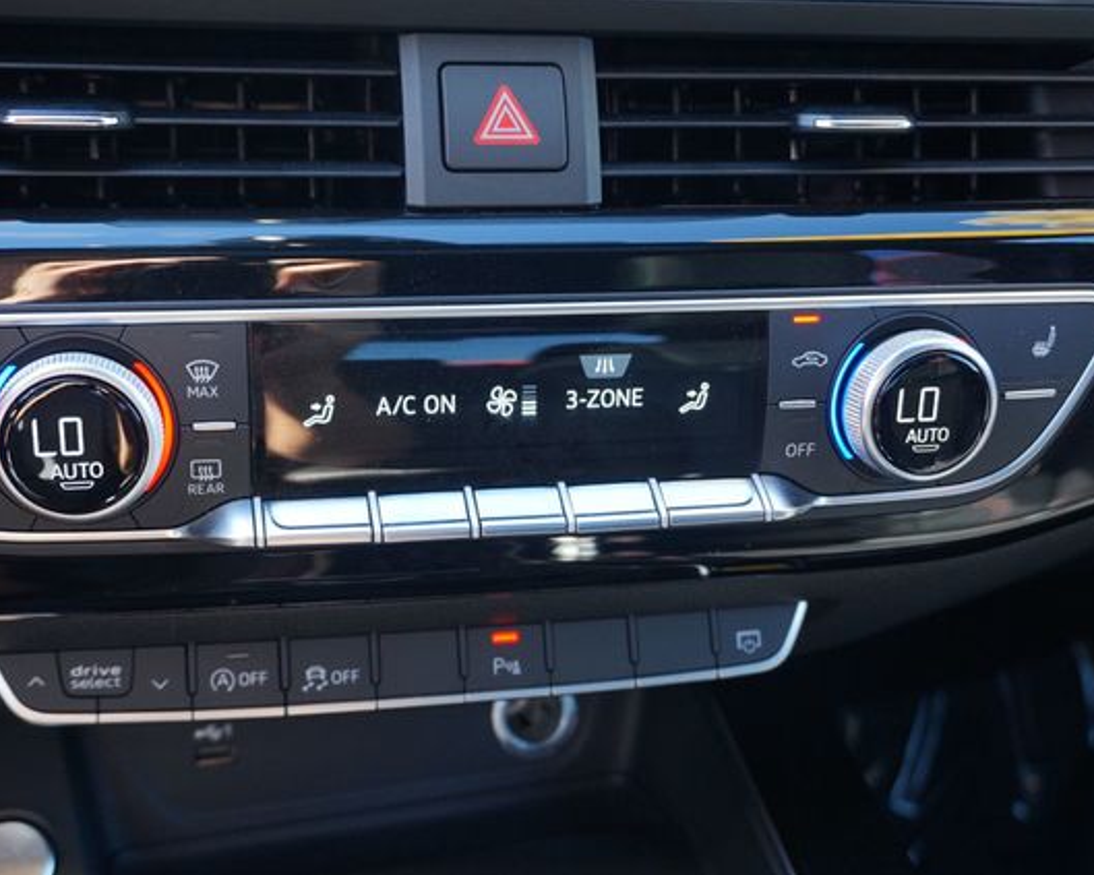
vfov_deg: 35.2
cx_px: 447
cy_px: 436
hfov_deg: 43.1
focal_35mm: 43
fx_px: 1378
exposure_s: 1/60
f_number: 4.5
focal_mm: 25
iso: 320
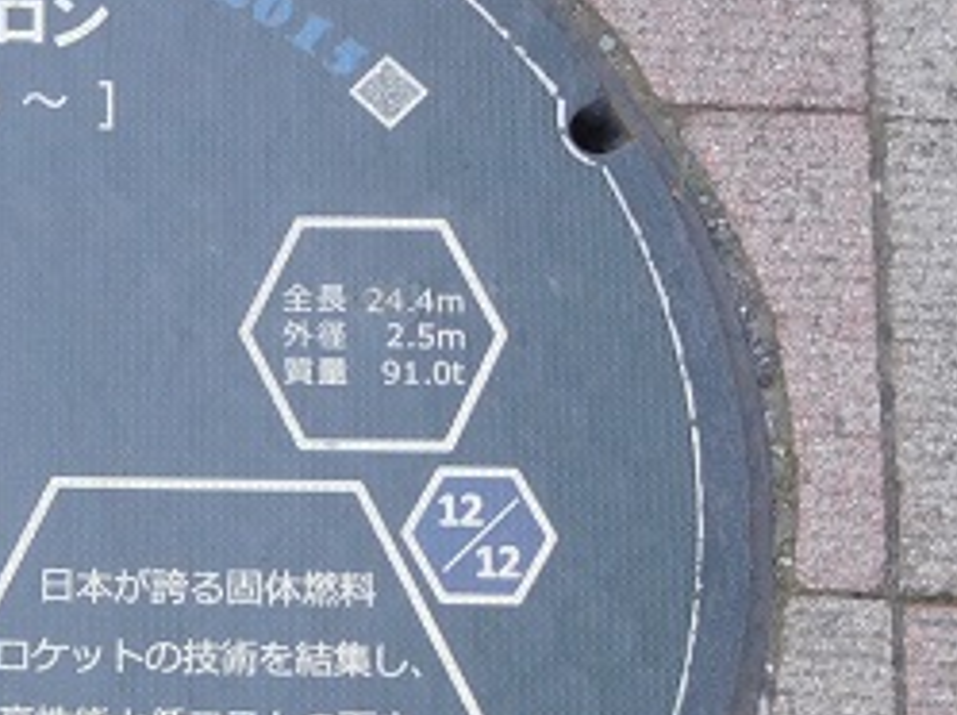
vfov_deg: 14.2
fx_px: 2843
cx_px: -77
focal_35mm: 103
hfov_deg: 18.4
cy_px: 573
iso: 125
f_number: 3.9
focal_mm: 7.1
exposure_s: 1/80
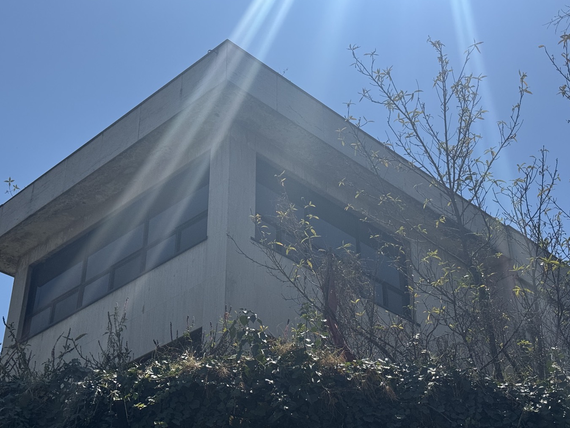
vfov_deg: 25.7
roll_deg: +1.5
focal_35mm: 57
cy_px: 228
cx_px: 277
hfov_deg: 33.8
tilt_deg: +32.2
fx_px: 939
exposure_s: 1/10526
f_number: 1.78
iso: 80
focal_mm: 6.76
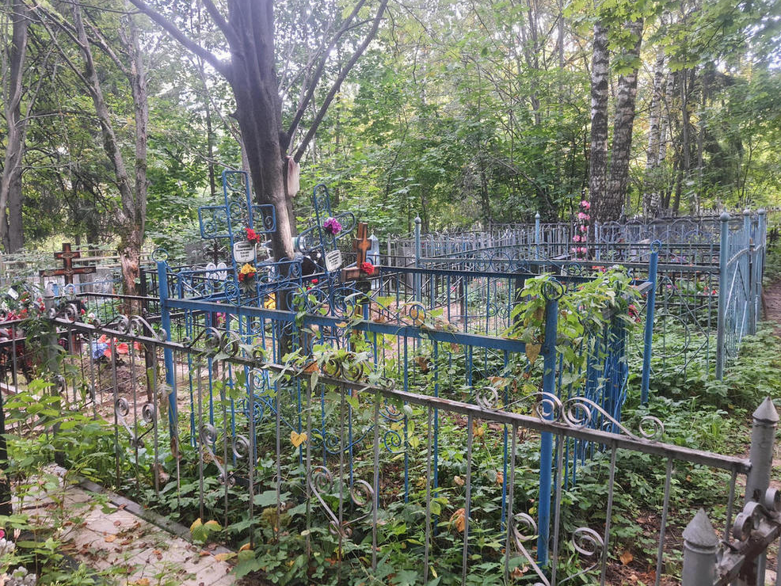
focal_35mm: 27
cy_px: 288
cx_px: 386
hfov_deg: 65.3
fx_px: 609
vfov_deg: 51.4
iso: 64
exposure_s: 1/100
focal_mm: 4.32
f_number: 1.7
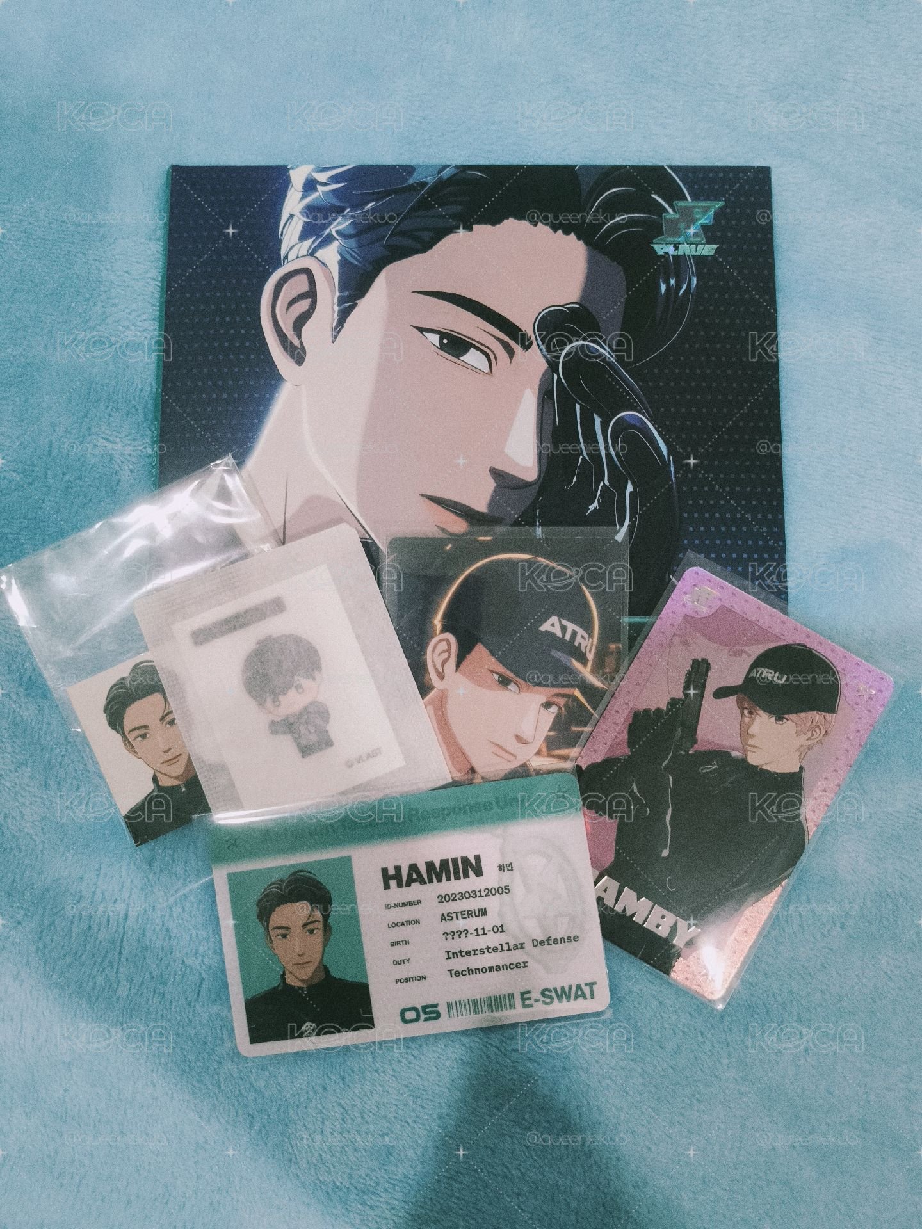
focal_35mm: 26
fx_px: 923
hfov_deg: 53.1
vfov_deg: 67.3
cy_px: 614
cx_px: 461
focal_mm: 4.84
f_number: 1.8
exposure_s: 1/60.1
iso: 500
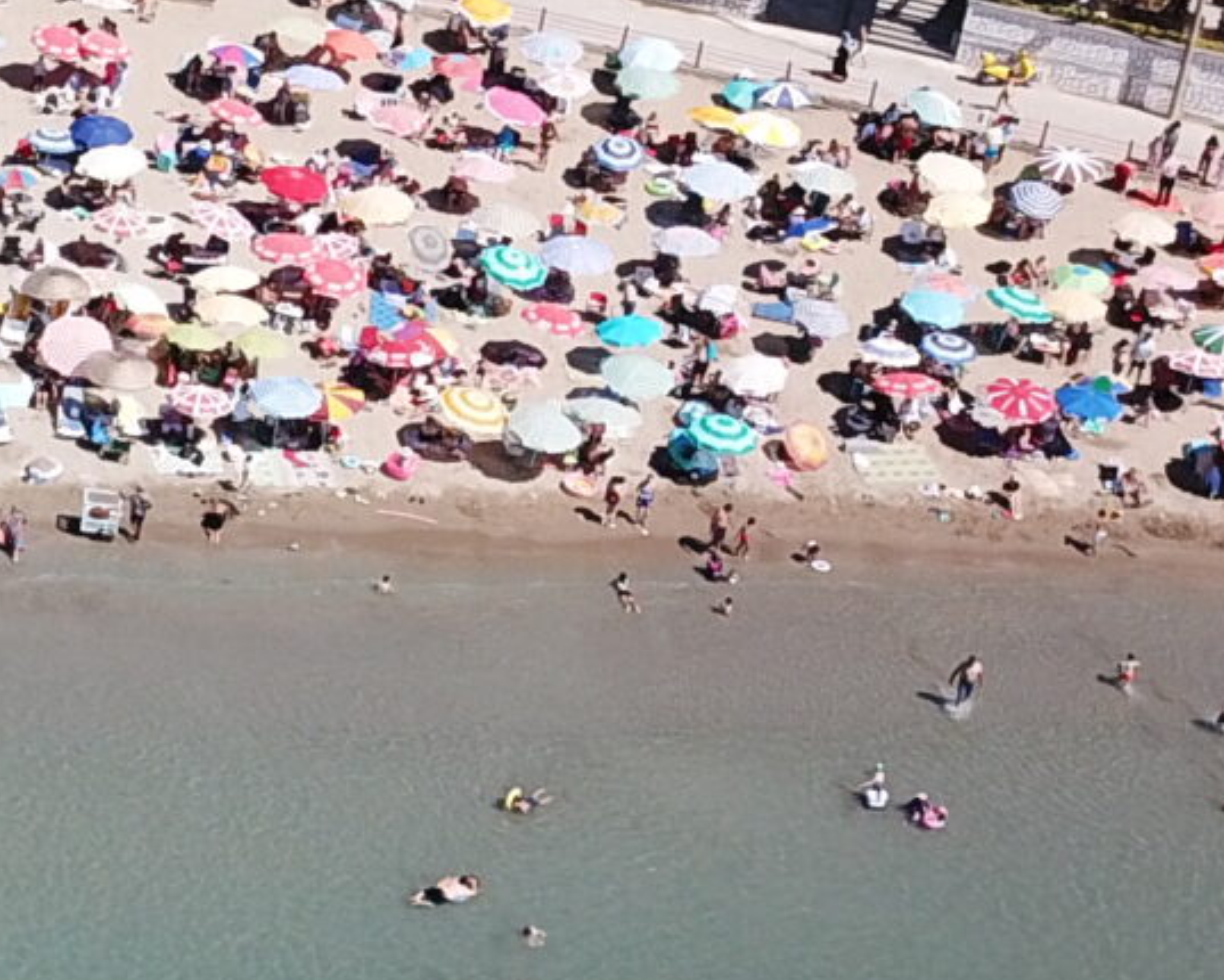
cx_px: -802
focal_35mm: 121
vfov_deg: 12.7
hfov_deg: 14.4
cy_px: 413
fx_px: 4385
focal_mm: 4.73
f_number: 2.2
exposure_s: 1/1460
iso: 100
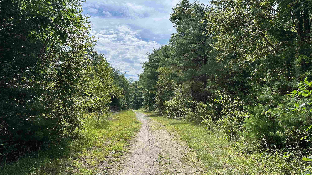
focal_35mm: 27
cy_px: 105
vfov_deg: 42.7
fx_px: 223
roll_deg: -0.6
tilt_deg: +2.0
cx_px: 159
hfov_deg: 69.9
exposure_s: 1/3597
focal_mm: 6.86
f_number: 1.78
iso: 80
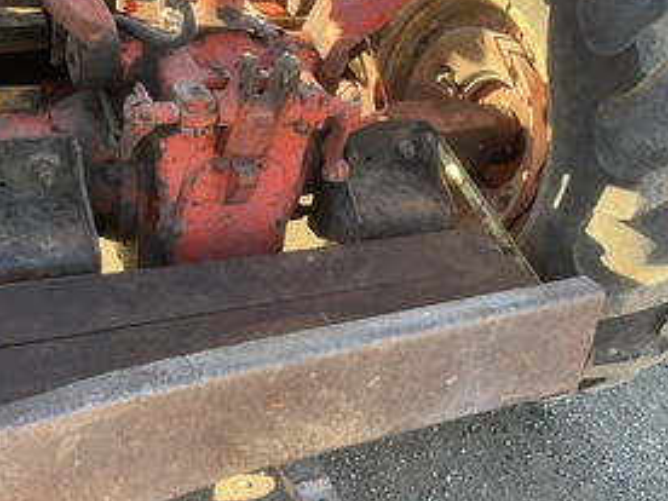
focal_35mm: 42
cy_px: 307
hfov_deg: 44.7
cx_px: 305
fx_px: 810
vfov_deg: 34.2
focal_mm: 3
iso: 32
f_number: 1.8
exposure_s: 1/132
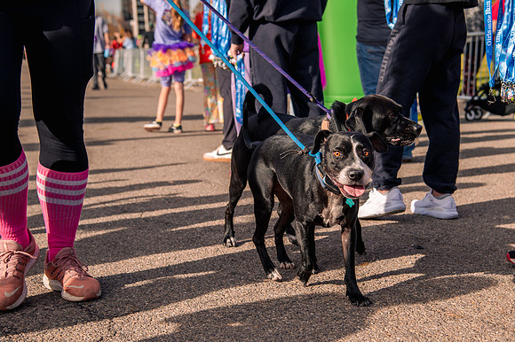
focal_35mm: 64
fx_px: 922
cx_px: 302
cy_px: 187
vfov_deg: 21.1
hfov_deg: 31.2
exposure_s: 1/640
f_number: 5
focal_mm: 55
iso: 200
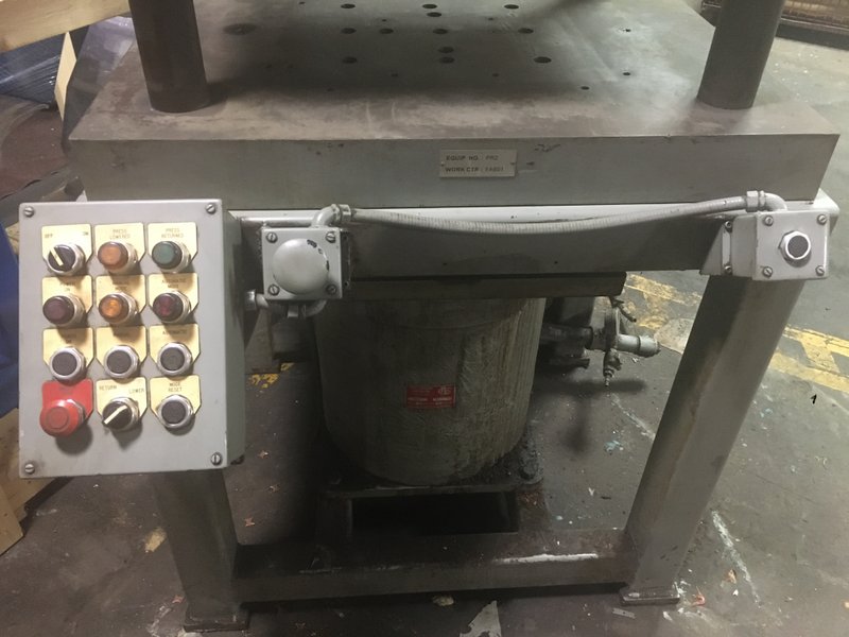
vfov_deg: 48.2
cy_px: 318
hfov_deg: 61.7
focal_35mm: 29
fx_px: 711
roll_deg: -2.3
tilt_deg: -38.1
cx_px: 424
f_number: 2.2
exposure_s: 1/15
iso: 320
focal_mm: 4.15
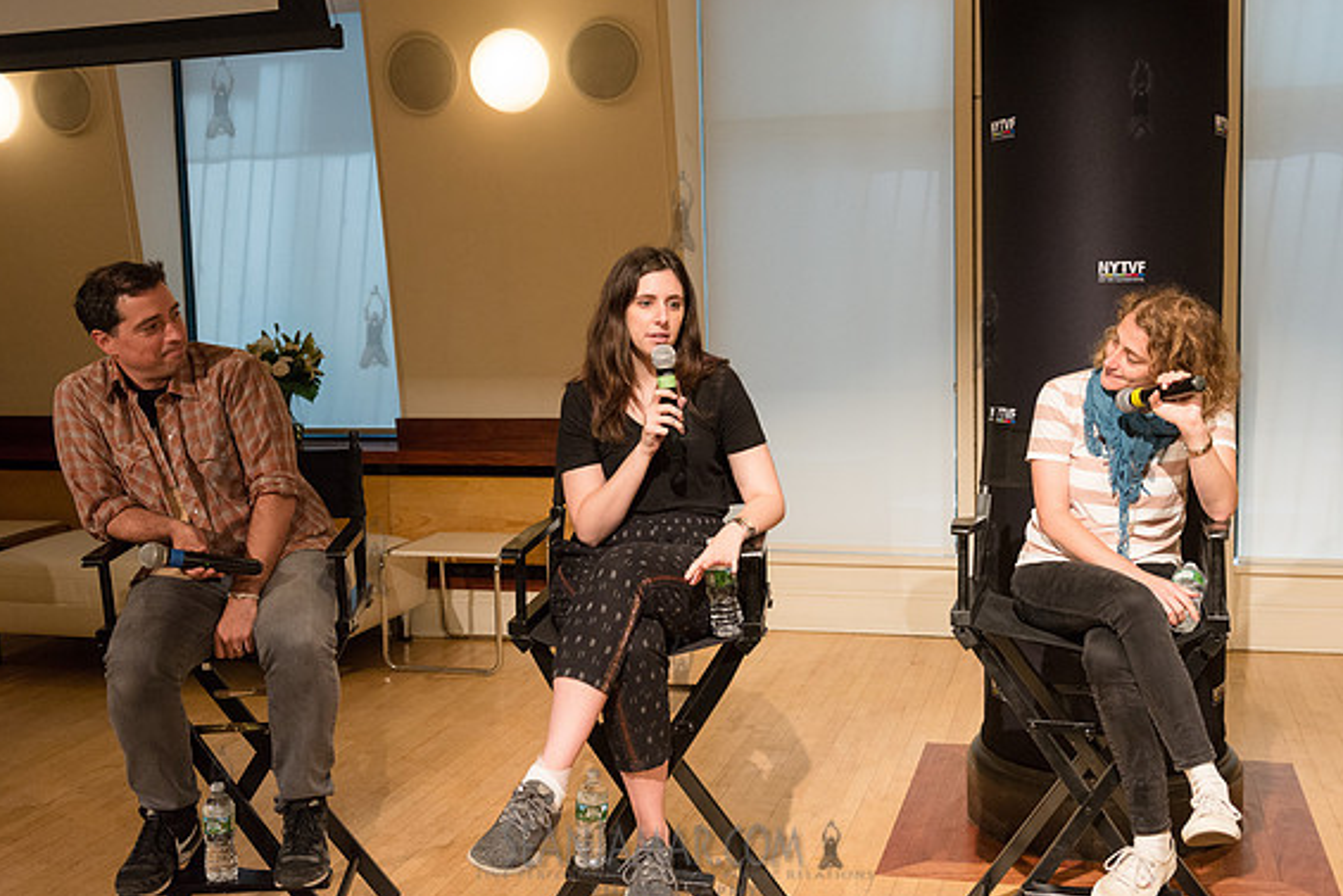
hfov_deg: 49.5
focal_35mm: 39
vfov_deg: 34.2
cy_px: 441
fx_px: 1455
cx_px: 680
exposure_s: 1/250
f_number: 4
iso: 2500
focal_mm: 38
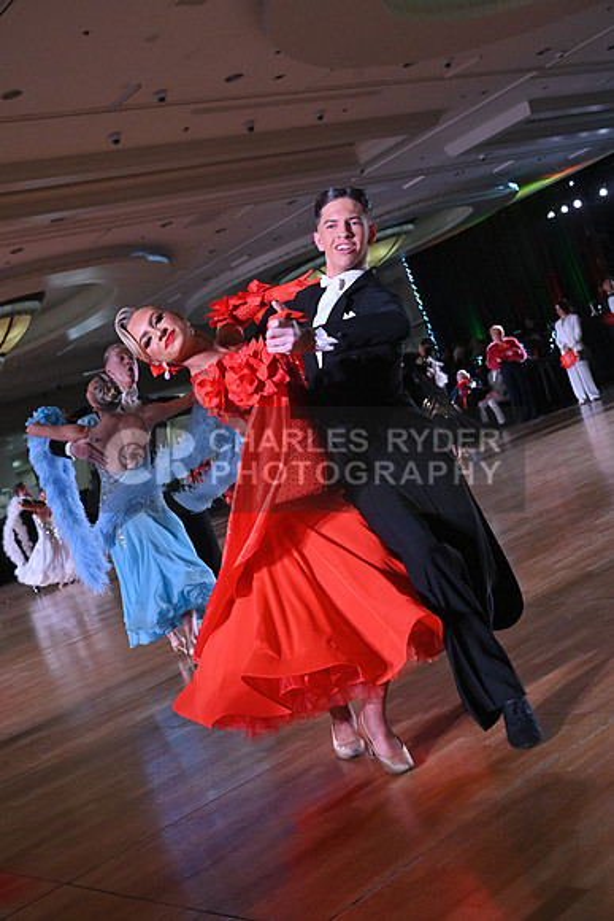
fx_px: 1176
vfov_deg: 42.7
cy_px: 460
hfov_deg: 29.3
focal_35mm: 46
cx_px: 307
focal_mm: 46
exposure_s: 1/400
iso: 4000
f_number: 5.6
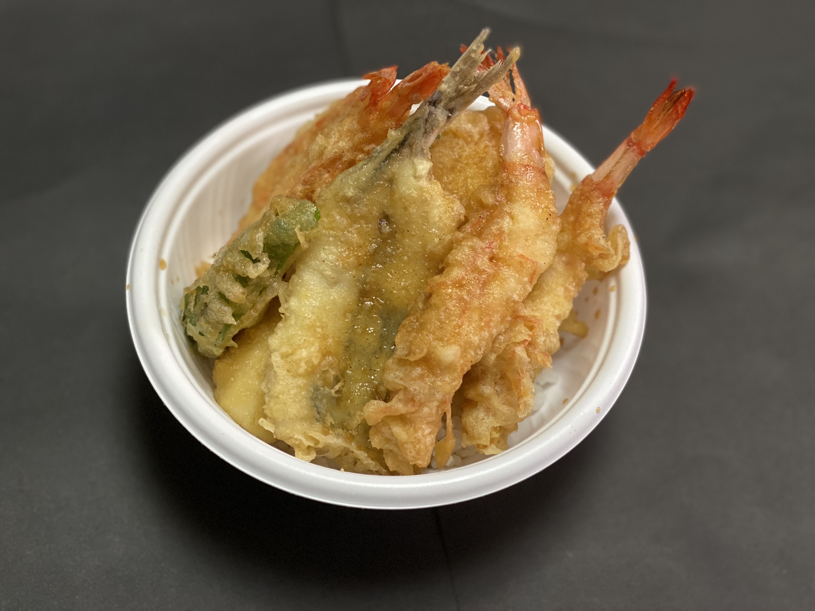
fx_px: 1224
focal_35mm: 52
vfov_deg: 28.0
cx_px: 408
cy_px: 306
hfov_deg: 36.8
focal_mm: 6
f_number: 2
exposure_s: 1/33
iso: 200
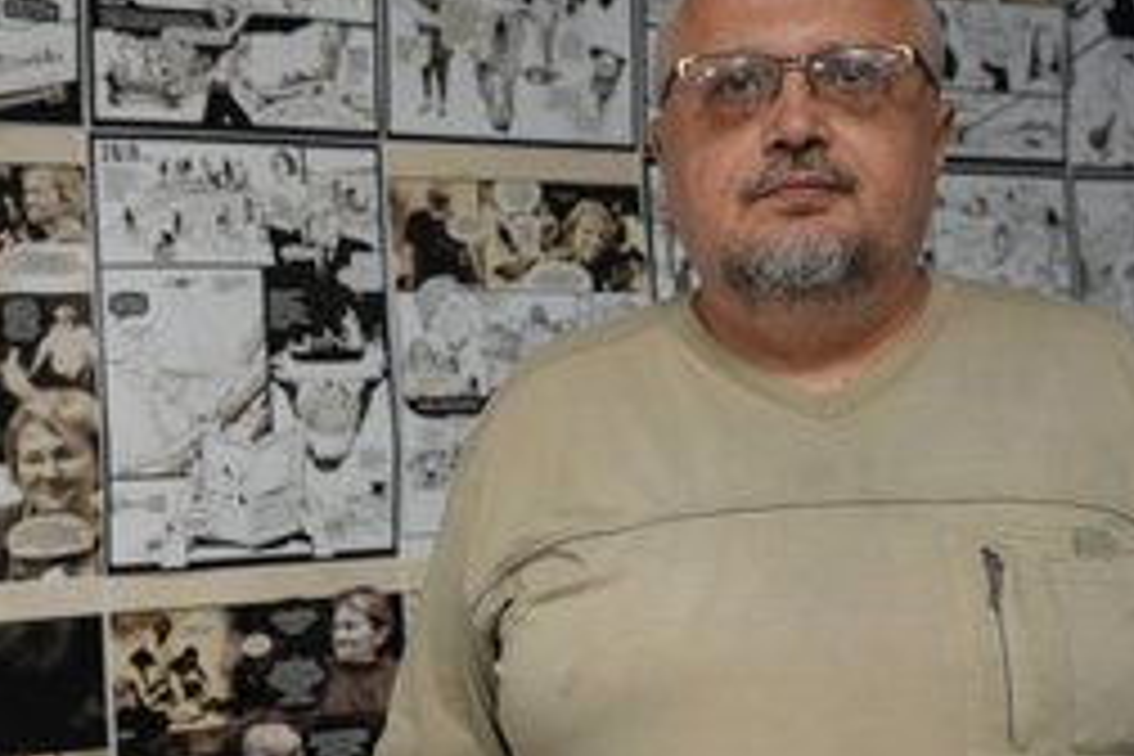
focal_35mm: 62
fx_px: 1953
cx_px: 536
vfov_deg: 21.9
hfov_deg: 32.4
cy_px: 403
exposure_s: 1/160
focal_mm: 39
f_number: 4
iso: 3200
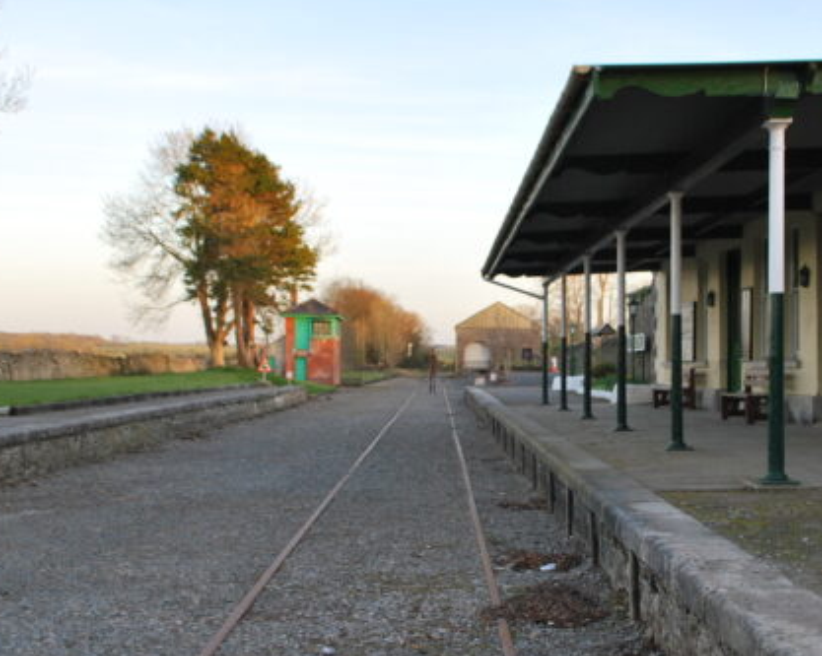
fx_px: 1167
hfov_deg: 38.6
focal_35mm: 48
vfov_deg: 31.4
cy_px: 286
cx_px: 495
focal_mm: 18
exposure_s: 1/100
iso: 200
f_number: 5
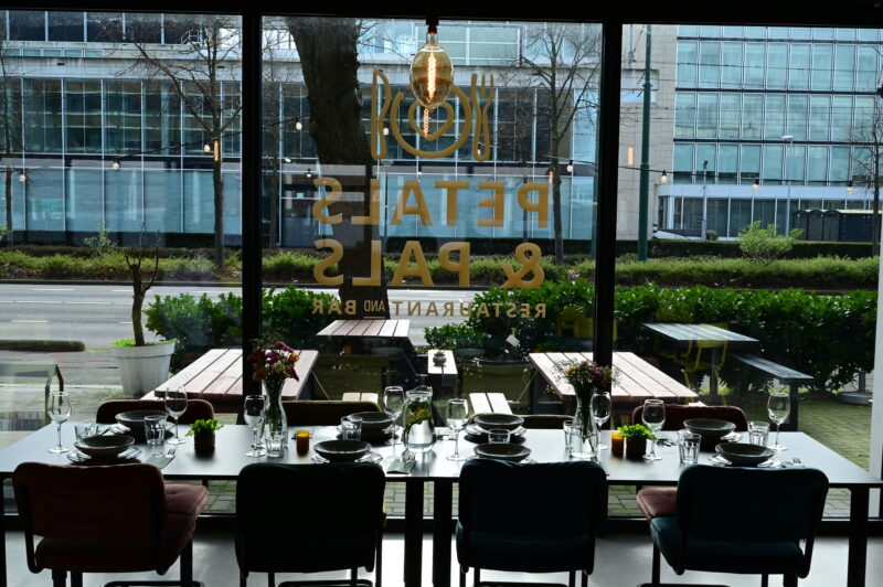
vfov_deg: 34.2
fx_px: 956
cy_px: 294
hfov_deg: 49.6
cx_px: 442
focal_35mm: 39
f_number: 20
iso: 1400
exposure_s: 1/100
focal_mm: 39
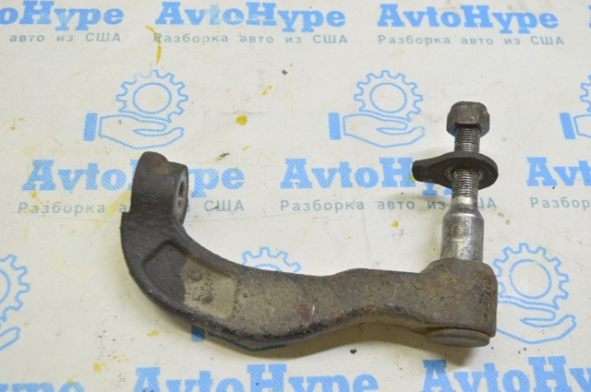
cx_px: 296
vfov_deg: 30.8
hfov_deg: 45.0
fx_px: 713
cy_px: 196
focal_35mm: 44
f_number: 5.6
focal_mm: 29
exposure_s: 1/20
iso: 400
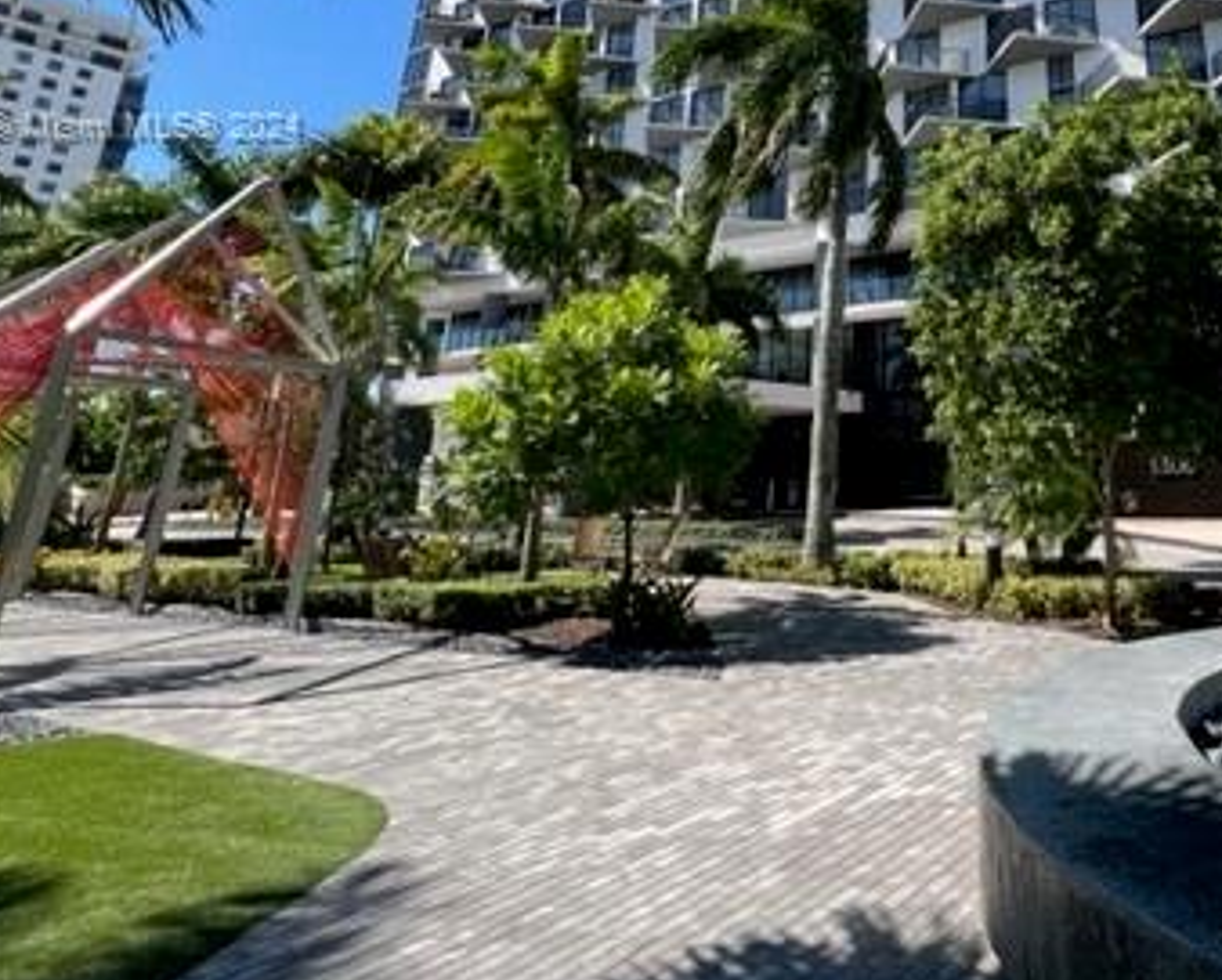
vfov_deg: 52.9
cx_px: 958
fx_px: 869
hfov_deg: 64.7
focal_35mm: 24
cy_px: 130
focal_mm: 1.57
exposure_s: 1/589
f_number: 1.8
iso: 32
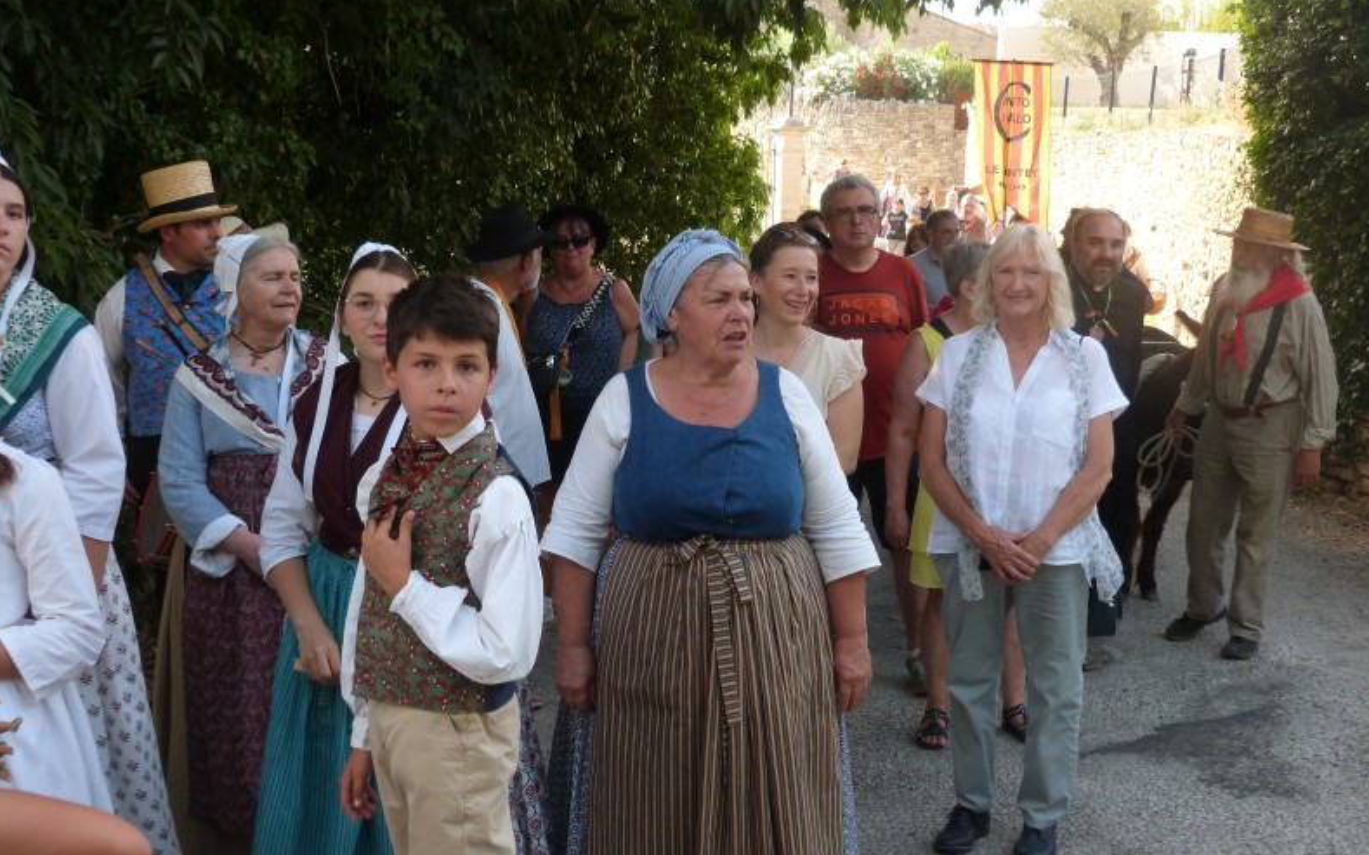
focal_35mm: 43
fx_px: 1604
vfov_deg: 29.9
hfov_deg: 46.2
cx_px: 677
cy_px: 447
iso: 250
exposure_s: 1/250
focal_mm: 7.1
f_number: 3.1
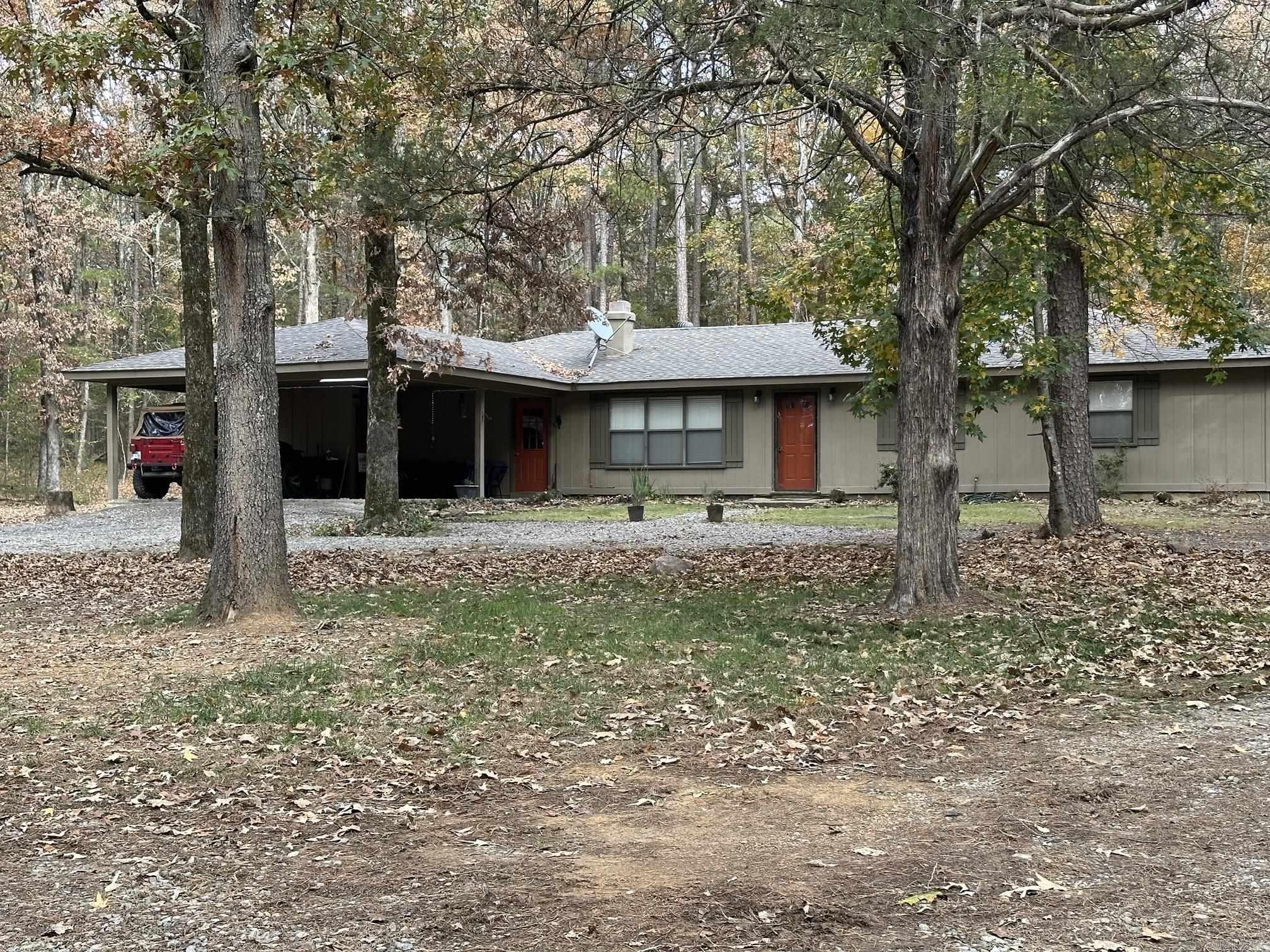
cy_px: 476
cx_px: 635
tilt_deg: +0.2
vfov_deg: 30.3
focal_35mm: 48
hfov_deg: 39.7
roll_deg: +0.1
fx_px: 1761
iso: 64
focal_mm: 6.86
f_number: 1.78
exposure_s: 1/280
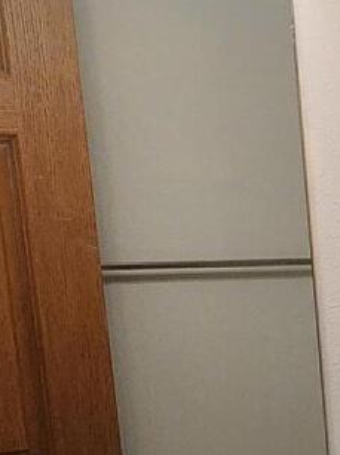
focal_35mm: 85
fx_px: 1115
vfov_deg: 22.6
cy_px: 390
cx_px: 794
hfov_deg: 13.3
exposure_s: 1/60
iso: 200
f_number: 2.2
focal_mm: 2.2
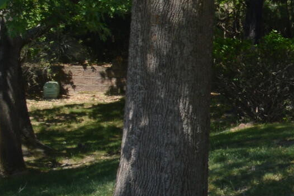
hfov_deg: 9.1
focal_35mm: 206
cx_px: 684
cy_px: -7
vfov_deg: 6.6
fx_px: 1680
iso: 100
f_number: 7.1
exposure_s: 1/200
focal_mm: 24
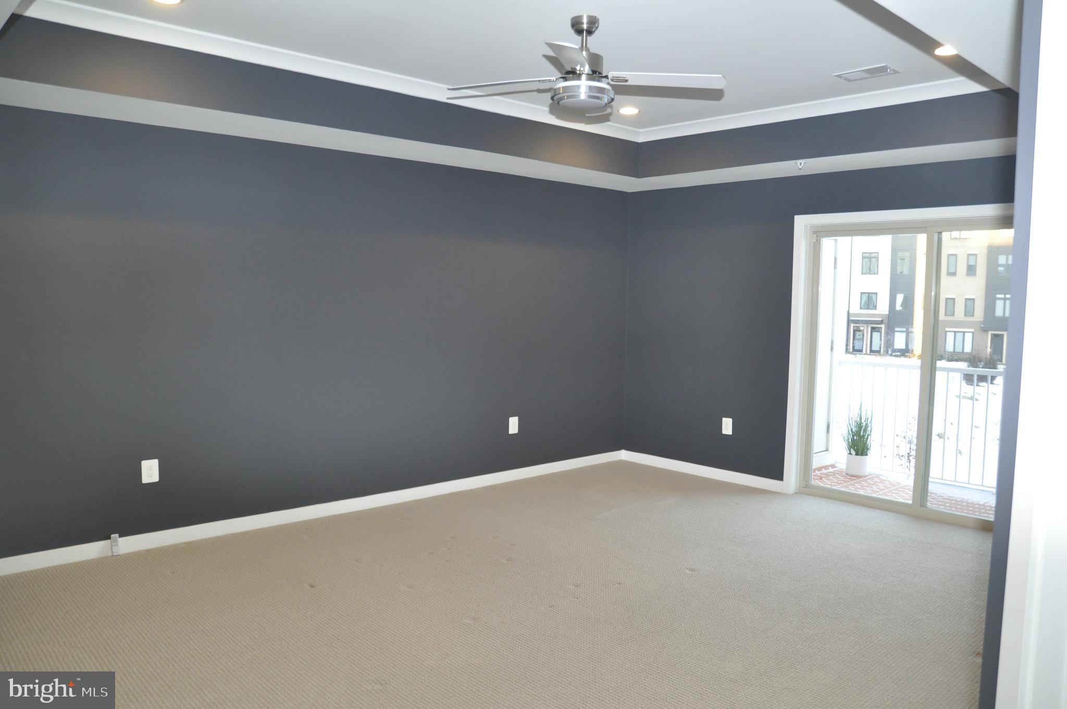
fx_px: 799
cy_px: 354
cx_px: 534
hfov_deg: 67.4
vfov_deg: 47.8
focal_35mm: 27
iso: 800
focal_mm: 18
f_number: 4
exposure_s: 1/60
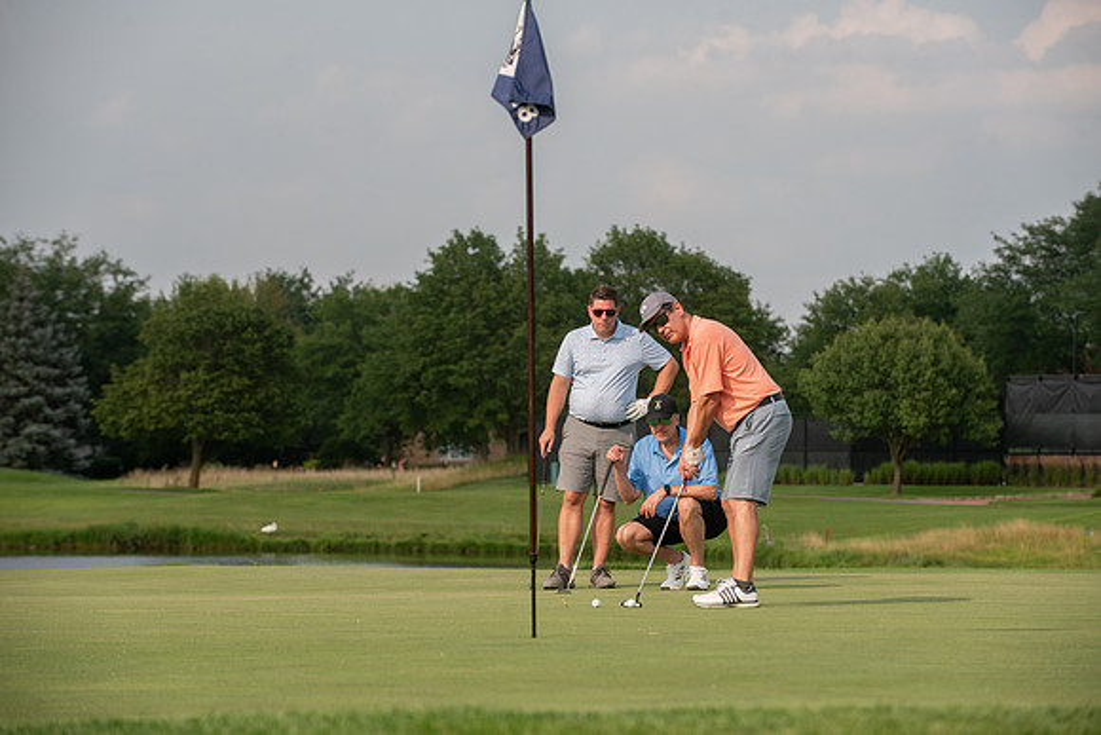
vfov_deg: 9.8
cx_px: 550
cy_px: 368
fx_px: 4282
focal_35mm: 140
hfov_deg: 14.7
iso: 250
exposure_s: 1/1250
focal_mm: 140
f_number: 5
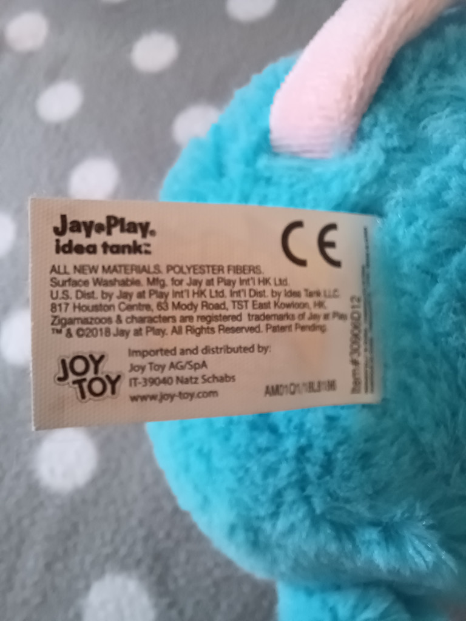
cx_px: 233
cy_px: 310
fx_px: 449
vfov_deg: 69.4
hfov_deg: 54.9
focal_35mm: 25
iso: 320
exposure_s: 1/33.3
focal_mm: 2.13
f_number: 2.4
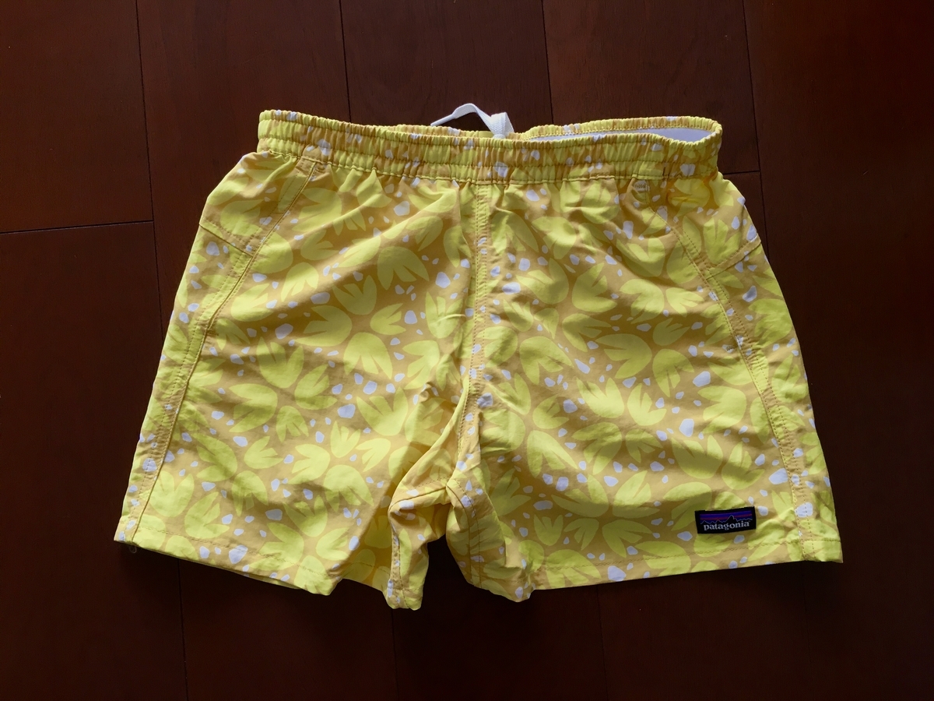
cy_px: 350
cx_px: 467
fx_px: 782
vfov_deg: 48.2
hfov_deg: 61.7
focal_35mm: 29
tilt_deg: -86.8
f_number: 2.2
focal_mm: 4.15
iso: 64
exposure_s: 1/30
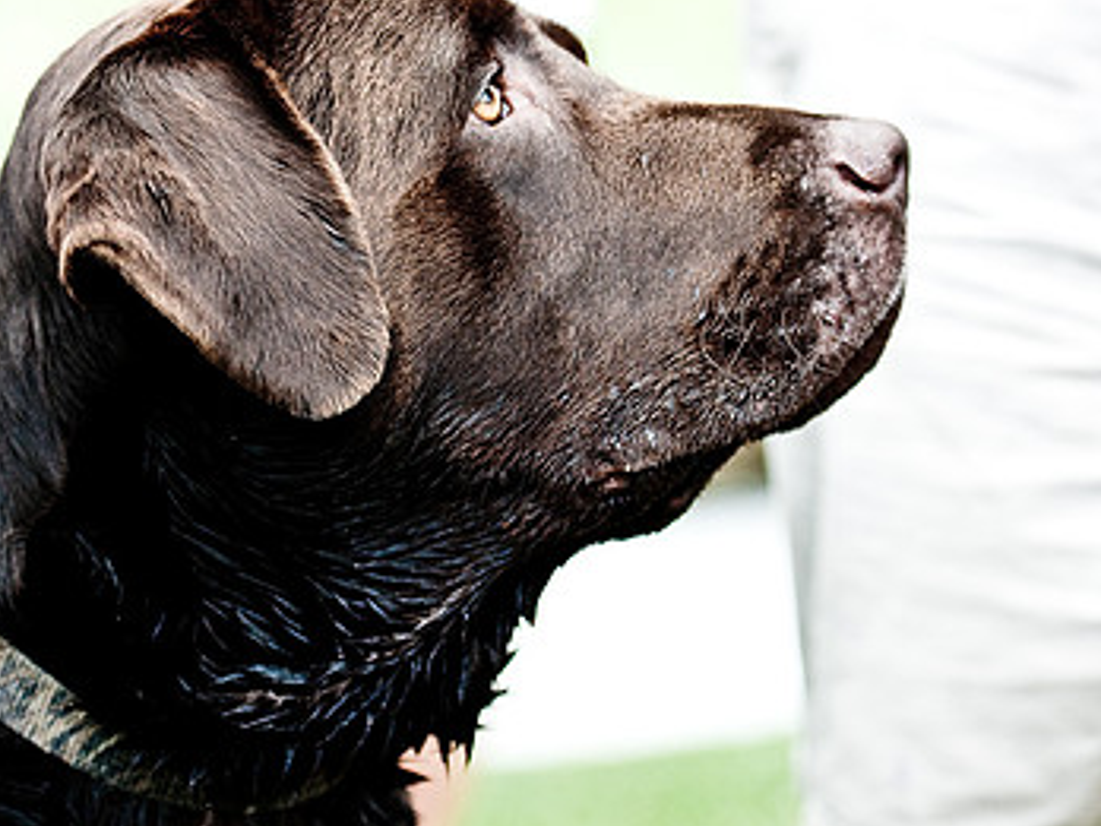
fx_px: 5343
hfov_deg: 11.7
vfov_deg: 8.8
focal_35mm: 168
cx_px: 351
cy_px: 321
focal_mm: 70
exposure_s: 1/640
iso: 200
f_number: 2.8
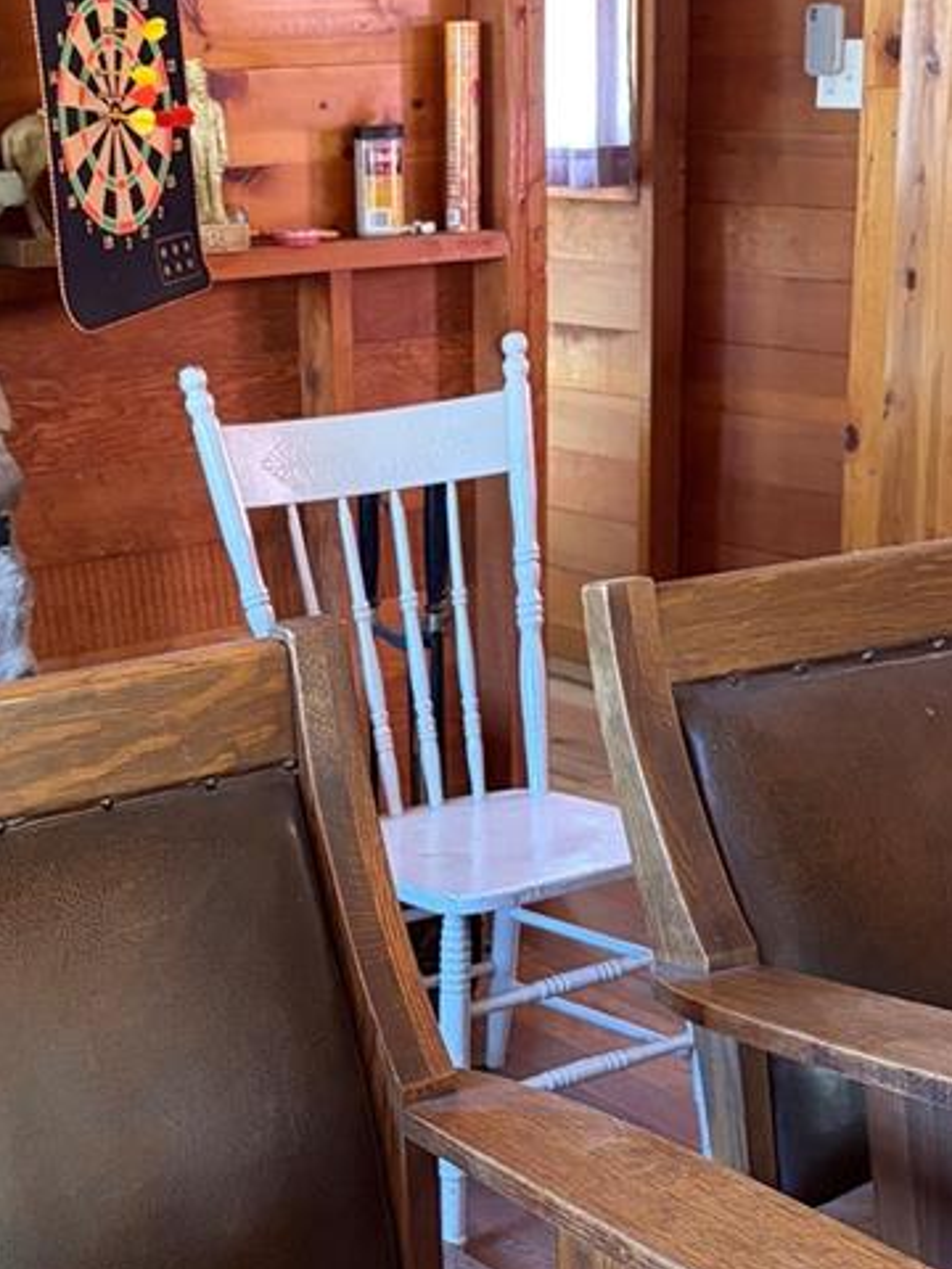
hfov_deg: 22.6
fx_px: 2383
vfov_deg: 29.4
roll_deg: +2.2
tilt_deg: -18.6
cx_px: 381
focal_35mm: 65
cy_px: 923
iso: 640
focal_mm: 5.96
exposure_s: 1/32
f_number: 1.6
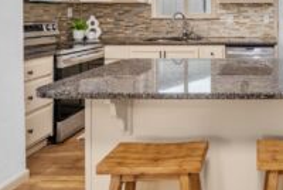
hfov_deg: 48.3
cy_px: 21
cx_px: 267
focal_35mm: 34
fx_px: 268
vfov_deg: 36.7
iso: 1000
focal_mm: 17
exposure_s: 1/4
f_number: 7.1
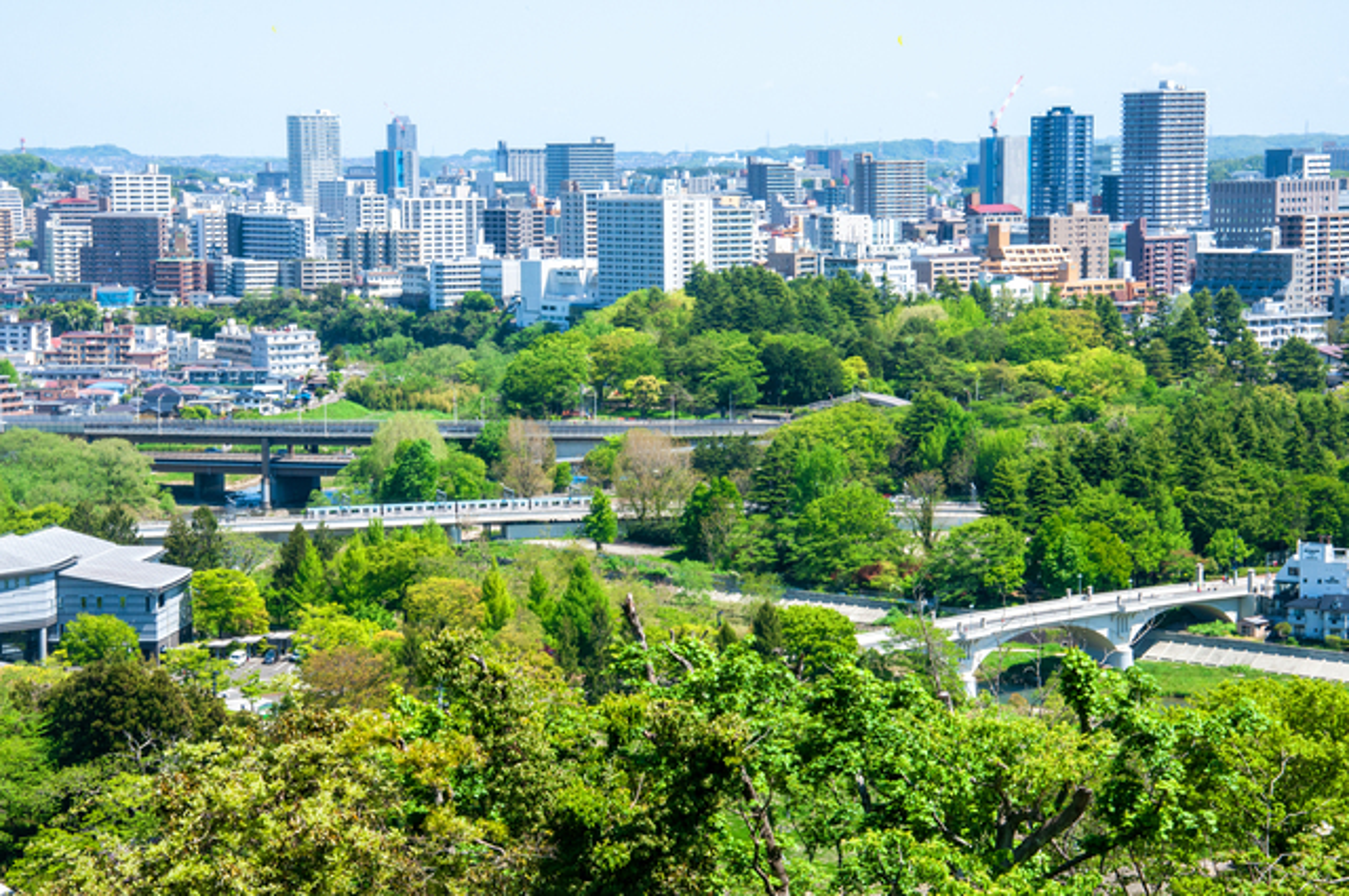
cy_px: 448
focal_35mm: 93
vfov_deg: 14.7
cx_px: 674
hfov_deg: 21.9
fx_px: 3480
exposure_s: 1/250
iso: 400
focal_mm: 62
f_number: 16
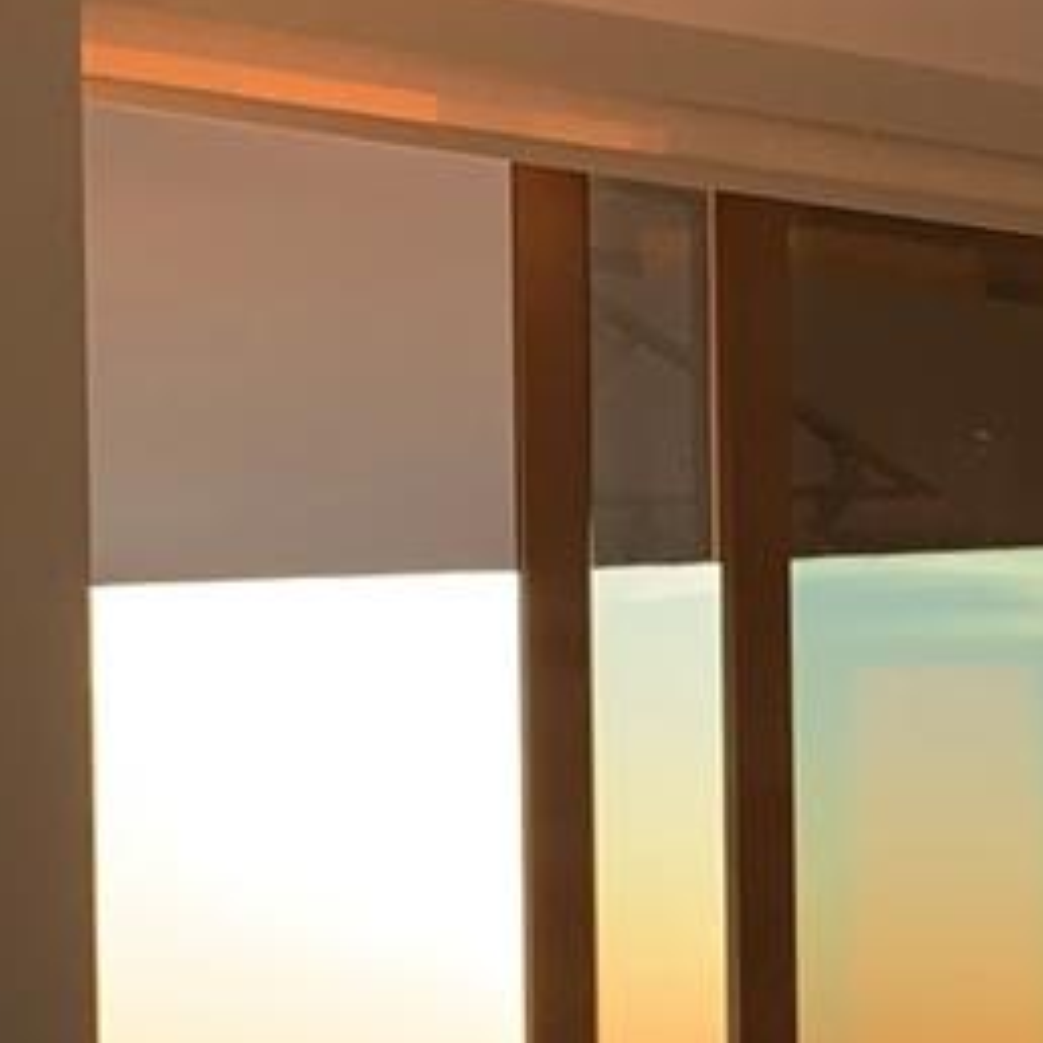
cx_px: 1609
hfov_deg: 15.0
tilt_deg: -2.1
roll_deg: -0.2
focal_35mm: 107
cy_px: 1476
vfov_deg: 15.3
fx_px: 3648
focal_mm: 4.25
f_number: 1.8
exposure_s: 1/122
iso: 25
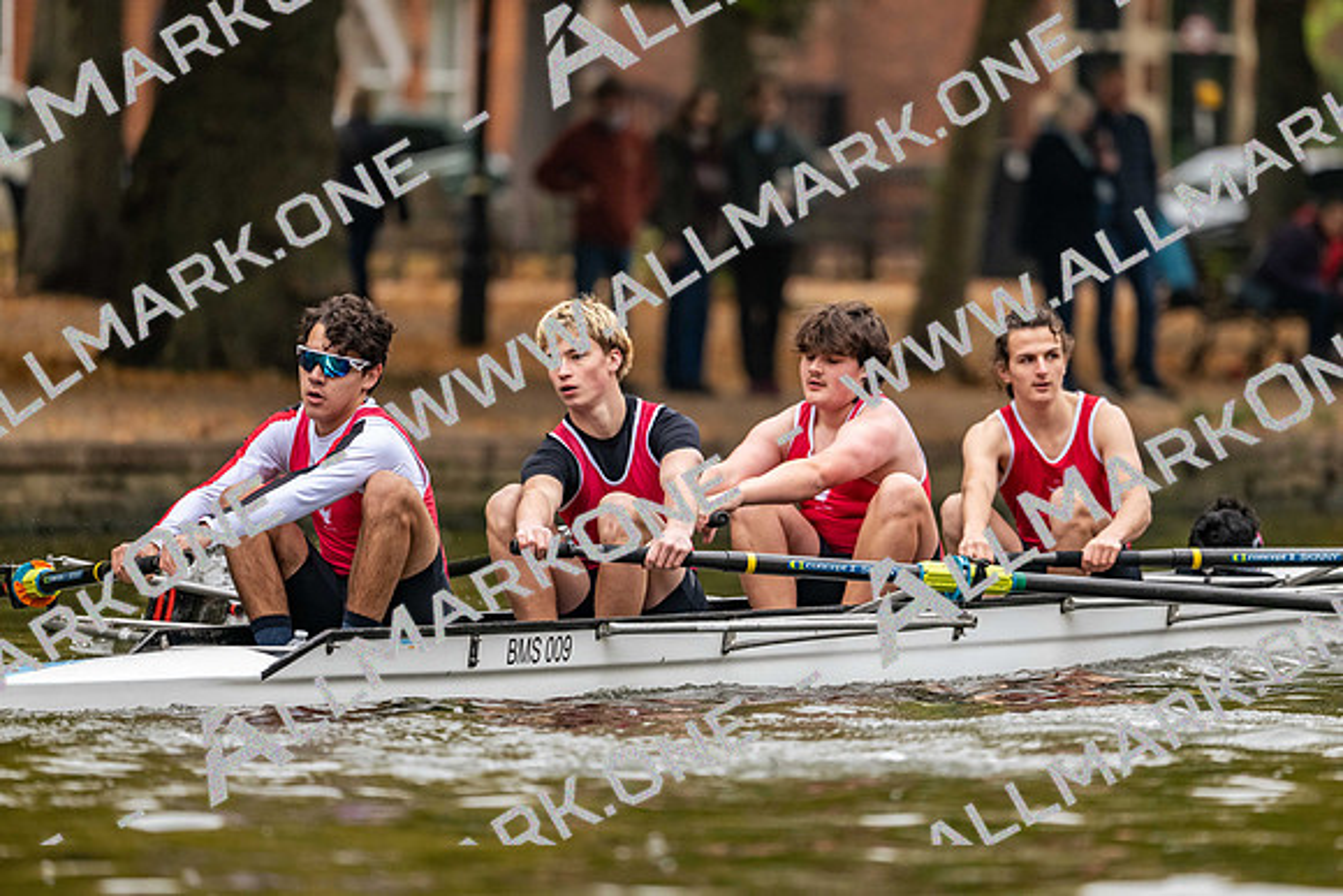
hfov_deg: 5.2
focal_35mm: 400
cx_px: 672
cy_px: 448
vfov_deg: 3.4
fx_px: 14925
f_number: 4.5
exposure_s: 1/2000
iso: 2500
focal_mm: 400
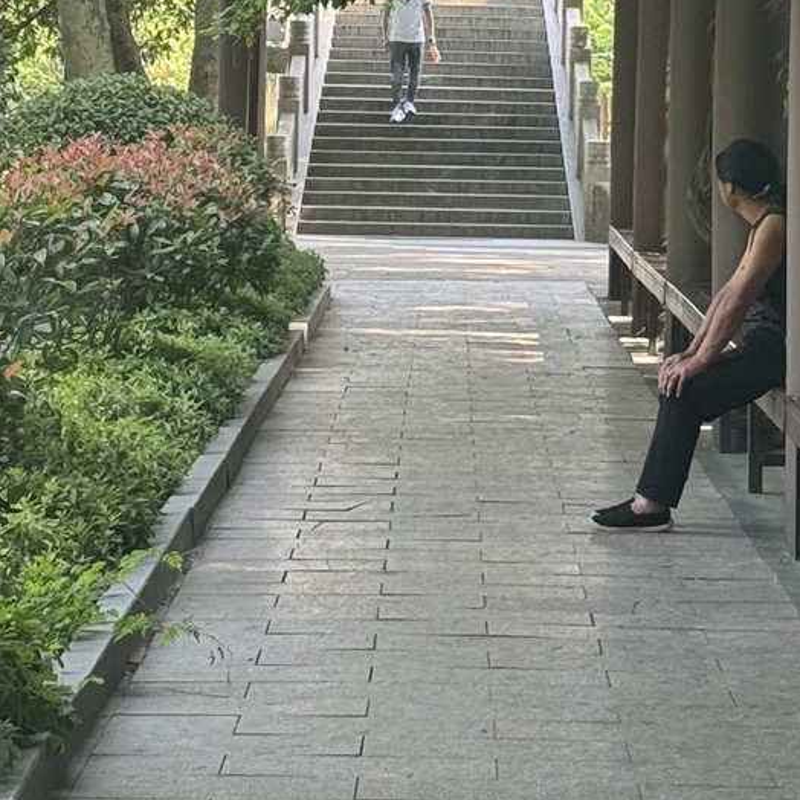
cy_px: -124
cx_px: 337
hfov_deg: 10.8
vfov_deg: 10.6
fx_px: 4236
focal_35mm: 162
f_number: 1.78
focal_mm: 6.76
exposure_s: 1/147
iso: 64
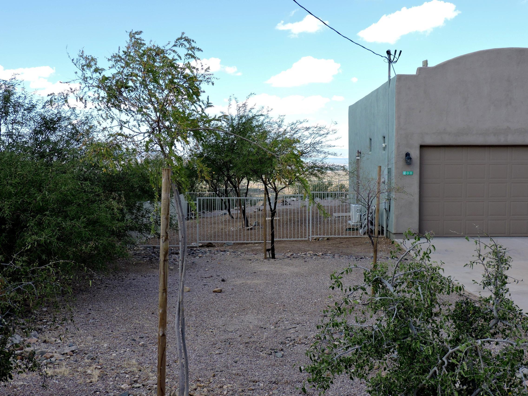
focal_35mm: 40
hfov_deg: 46.8
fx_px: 610
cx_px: 264
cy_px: 198
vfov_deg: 36.0
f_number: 3.3
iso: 100
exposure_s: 1/400
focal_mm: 7.1
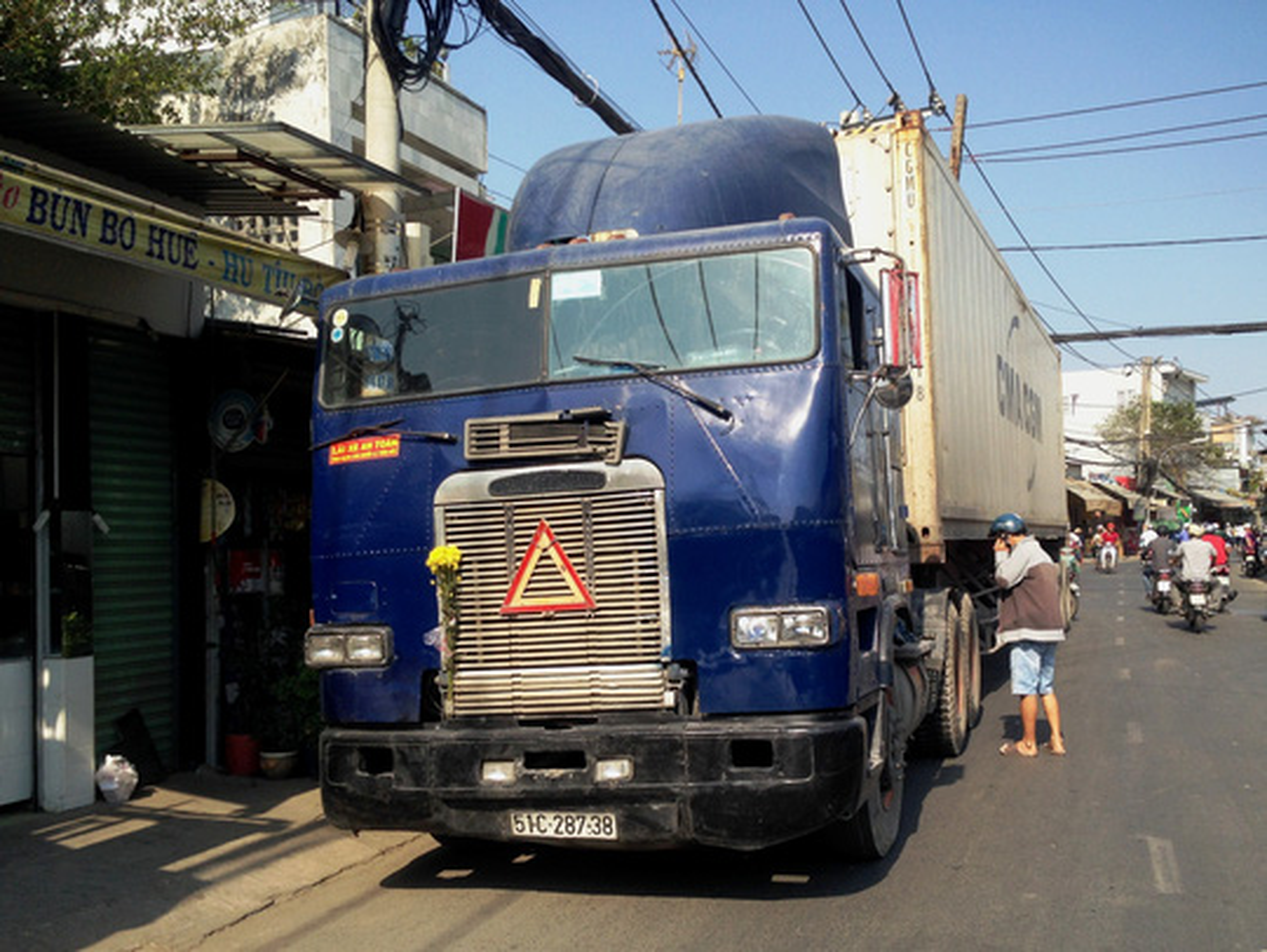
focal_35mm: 33
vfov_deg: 43.0
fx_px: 1209
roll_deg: +1.9
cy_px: 476
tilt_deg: +2.3
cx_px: 634
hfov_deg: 55.3
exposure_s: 1/1178
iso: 50
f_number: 2.4
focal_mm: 4.12
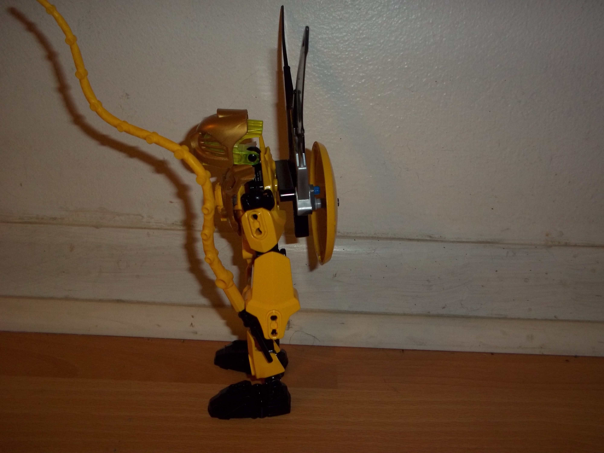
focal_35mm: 36
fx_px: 628
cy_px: 226
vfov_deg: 39.7
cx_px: 302
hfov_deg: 51.4
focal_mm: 6.5
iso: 160
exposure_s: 1/30
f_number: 3.1
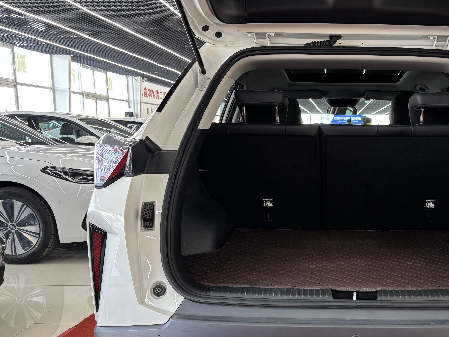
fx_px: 506
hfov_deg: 46.2
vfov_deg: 36.4
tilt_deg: -10.3
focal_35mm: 39
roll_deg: +0.7
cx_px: 336
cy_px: 229
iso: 125
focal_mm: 5.96
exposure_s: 1/50
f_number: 1.6
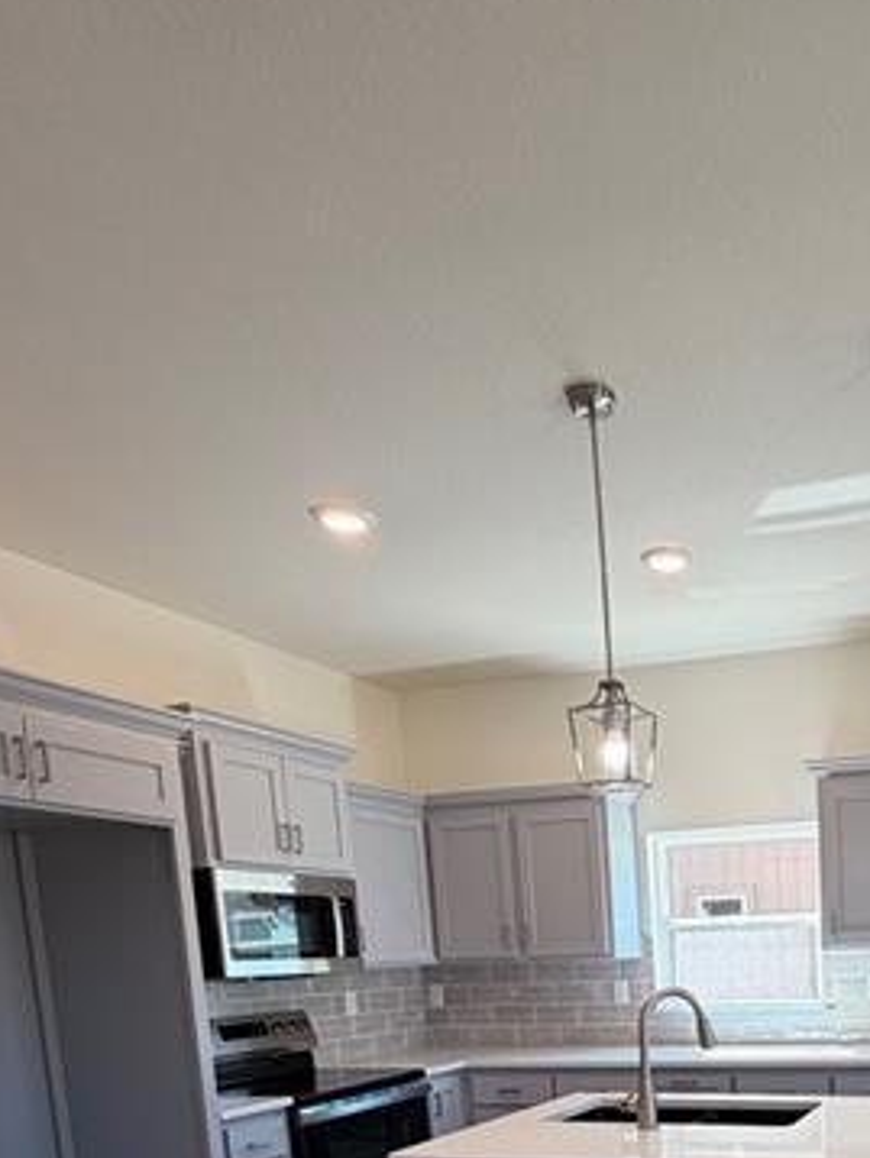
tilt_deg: -9.0
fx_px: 1004
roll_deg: +2.1
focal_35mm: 30
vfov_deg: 51.2
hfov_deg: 42.6
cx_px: 796
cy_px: 1090
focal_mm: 2.22
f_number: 2.2
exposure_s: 1/120
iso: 125
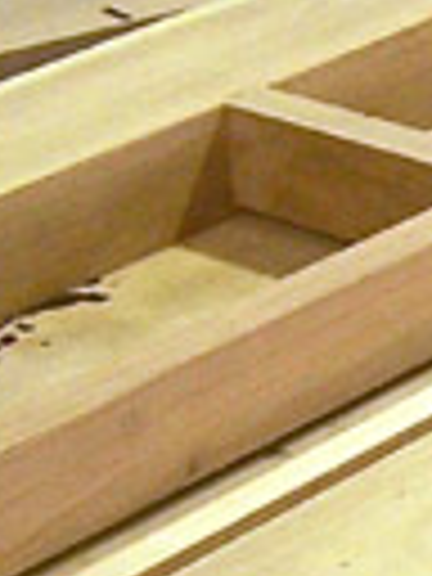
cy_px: 310
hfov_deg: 7.7
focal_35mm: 185
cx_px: 868
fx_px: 3078
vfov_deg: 10.7
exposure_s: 1/30
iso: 100
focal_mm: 5.5
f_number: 3.4
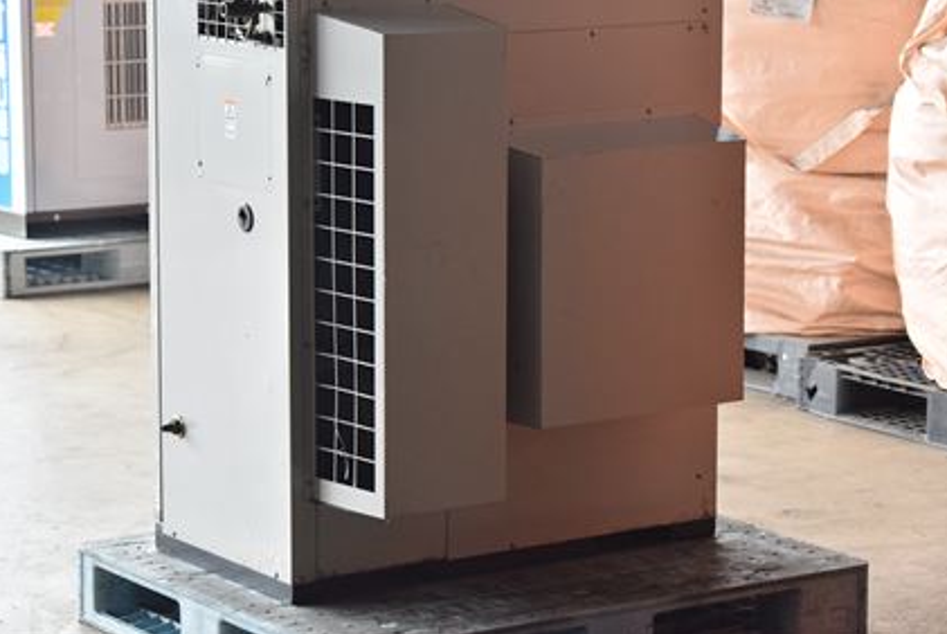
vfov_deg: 11.4
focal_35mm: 121
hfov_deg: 16.9
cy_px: 265
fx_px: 3187
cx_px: 481
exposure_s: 1/160
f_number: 6.3
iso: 1250
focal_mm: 68
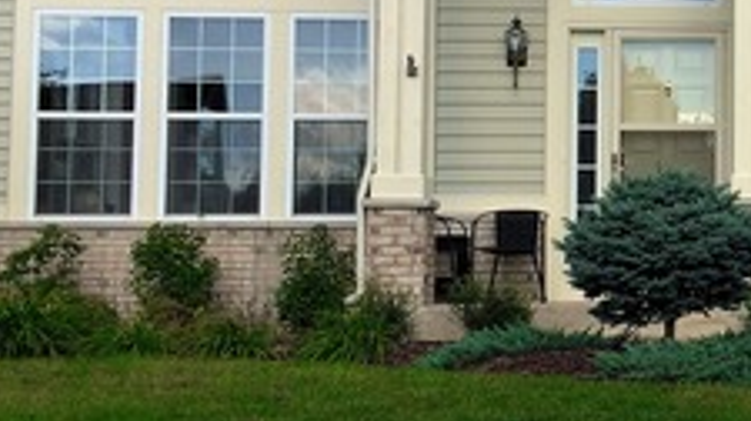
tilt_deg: +3.1
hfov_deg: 21.6
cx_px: 945
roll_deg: +0.5
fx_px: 1790
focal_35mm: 90
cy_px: 160
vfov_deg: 13.4
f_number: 2.2
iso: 32
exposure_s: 1/1520
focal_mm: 4.15
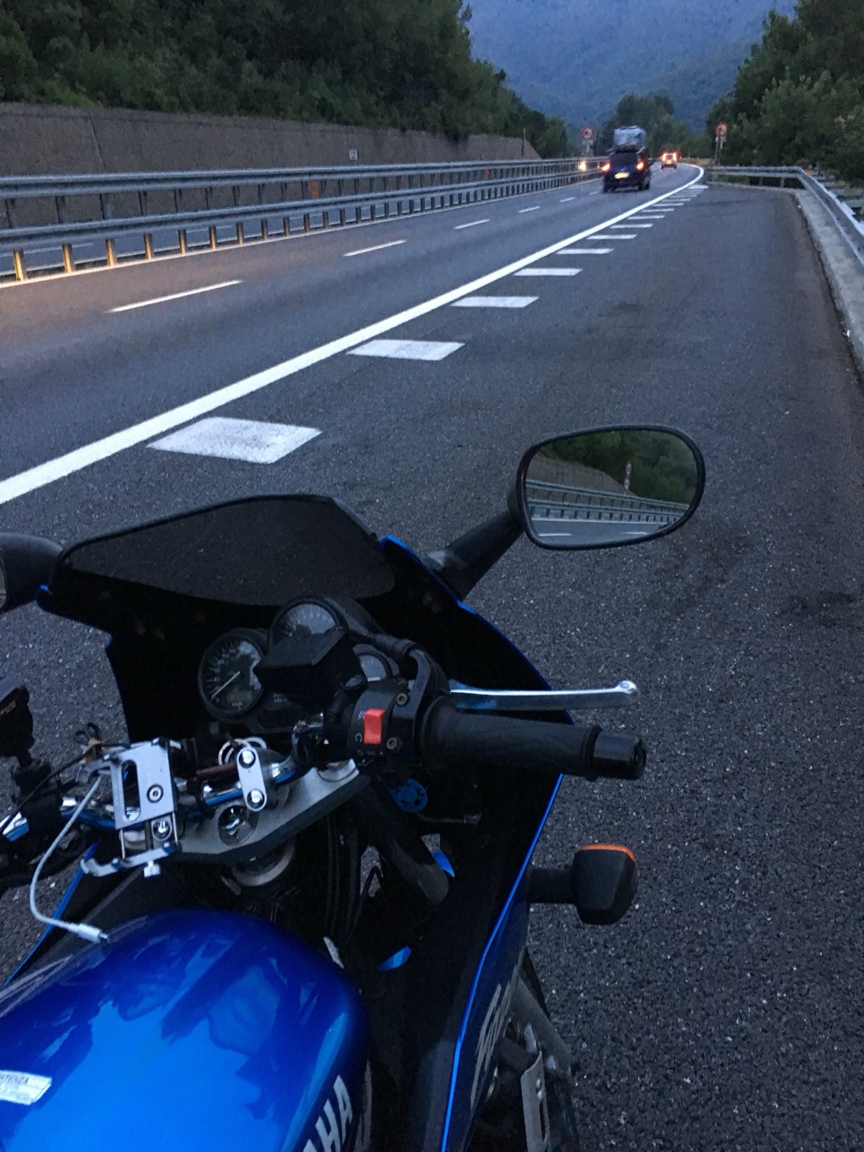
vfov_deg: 61.7
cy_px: 576
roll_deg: +0.5
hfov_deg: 48.2
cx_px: 432
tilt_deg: -18.9
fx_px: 965
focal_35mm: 29
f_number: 2.2
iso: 500
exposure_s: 1/17
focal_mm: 4.15
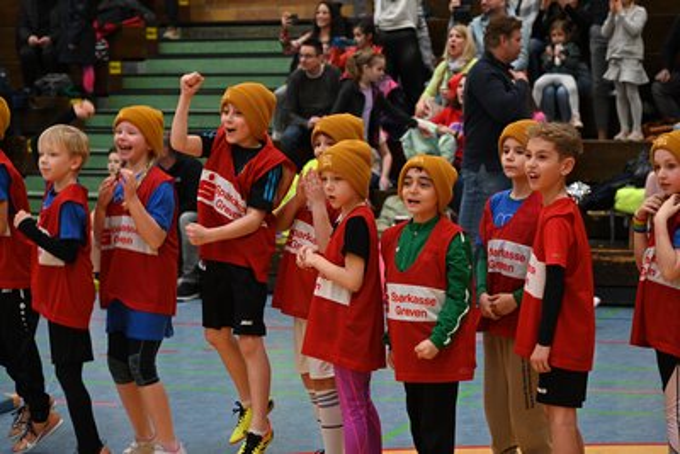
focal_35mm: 91
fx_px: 1719
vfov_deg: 15.0
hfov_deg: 22.4
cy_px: 227
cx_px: 340
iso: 1600
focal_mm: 91
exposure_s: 1/320
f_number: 4.5
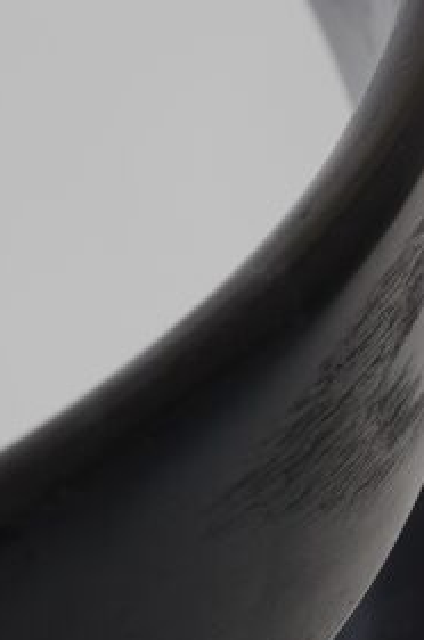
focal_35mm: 413
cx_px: 431
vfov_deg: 5.0
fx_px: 7332
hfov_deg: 3.3
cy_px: 353
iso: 200
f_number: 5.3
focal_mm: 80
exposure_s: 1/160
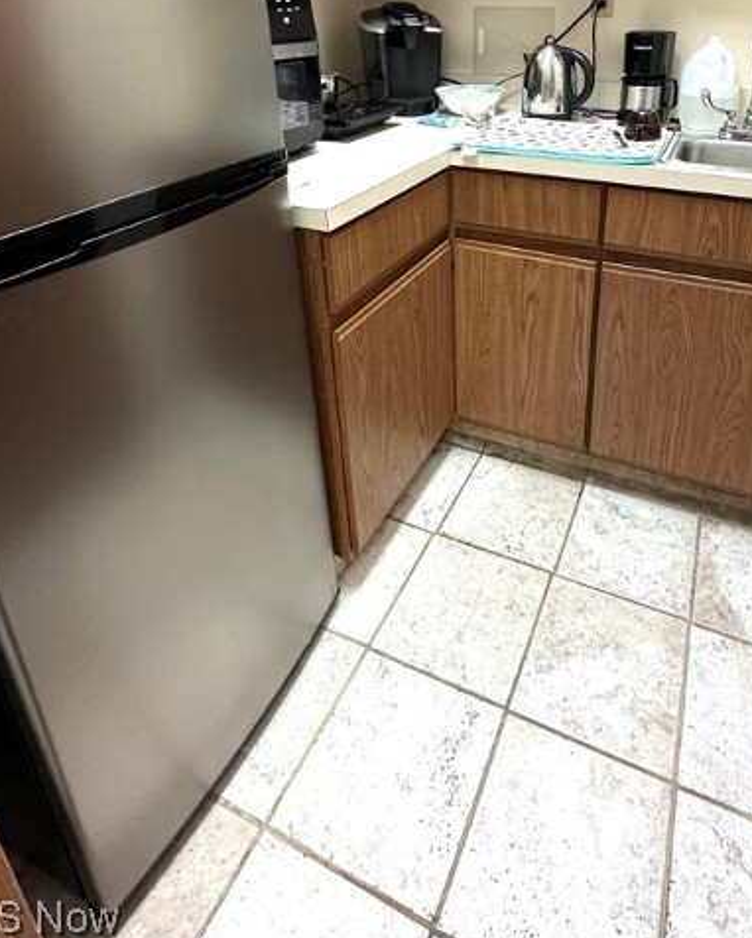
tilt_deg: -19.4
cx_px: 492
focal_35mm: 22
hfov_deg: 61.8
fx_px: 612
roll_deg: -1.5
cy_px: 206
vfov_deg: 68.8
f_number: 2.2
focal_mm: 2.22
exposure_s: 1/60
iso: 320
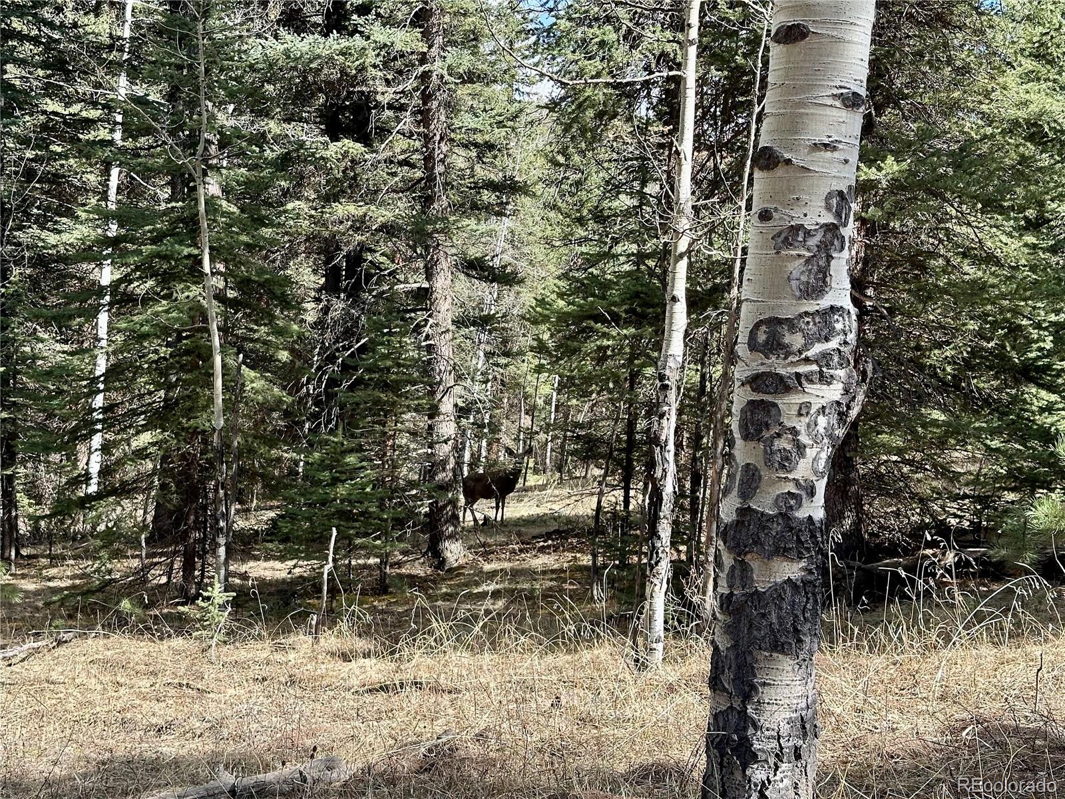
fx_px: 1477
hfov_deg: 39.7
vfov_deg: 30.3
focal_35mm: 48
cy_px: 400
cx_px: 532
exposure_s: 1/830
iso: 64
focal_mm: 6.86
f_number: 1.78
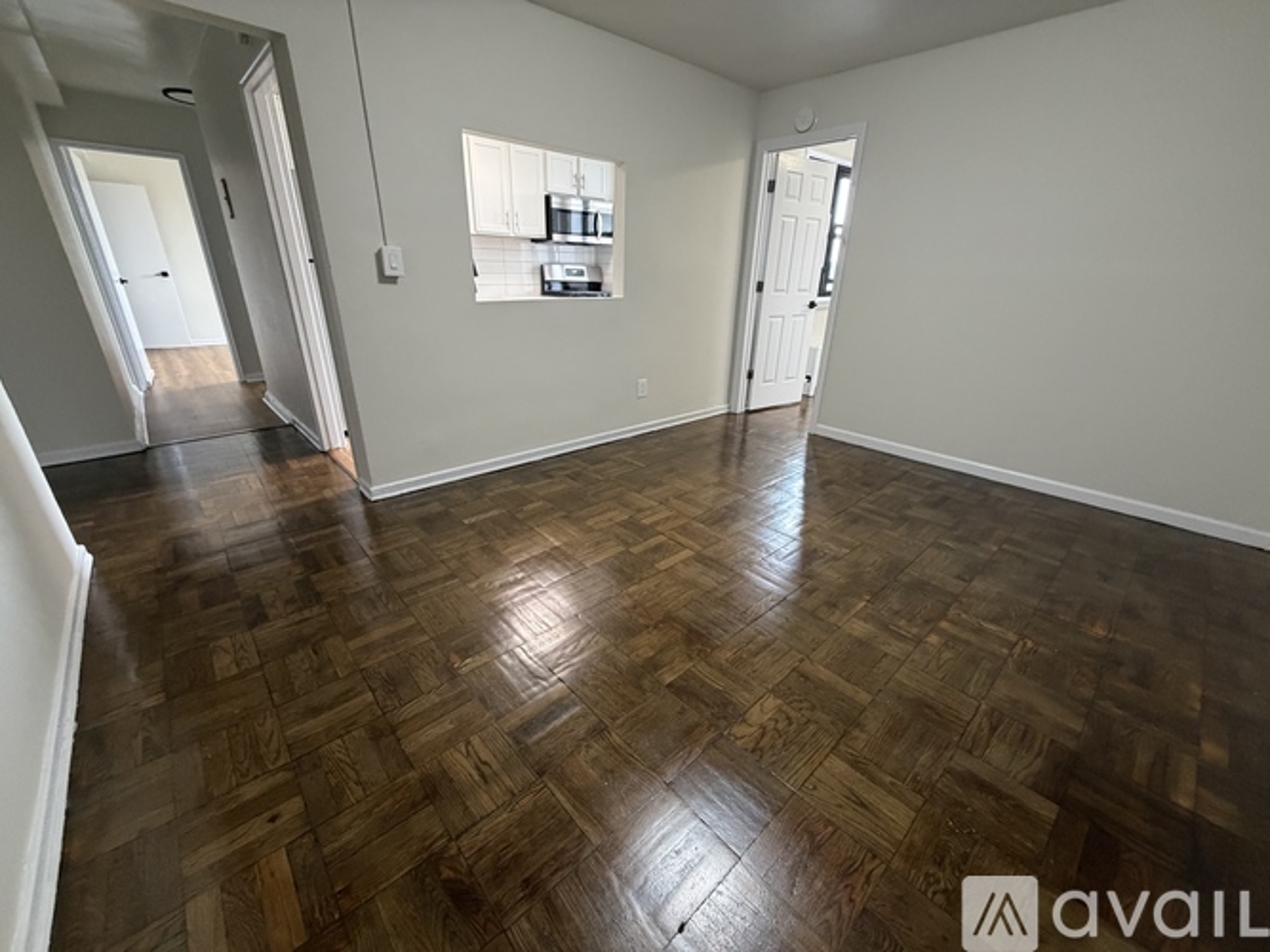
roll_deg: -2.0
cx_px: 635
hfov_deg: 102.1
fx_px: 514
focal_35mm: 14
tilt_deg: -22.4
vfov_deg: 85.7
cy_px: 476
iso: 320
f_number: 2.2
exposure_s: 1/60
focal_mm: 2.22
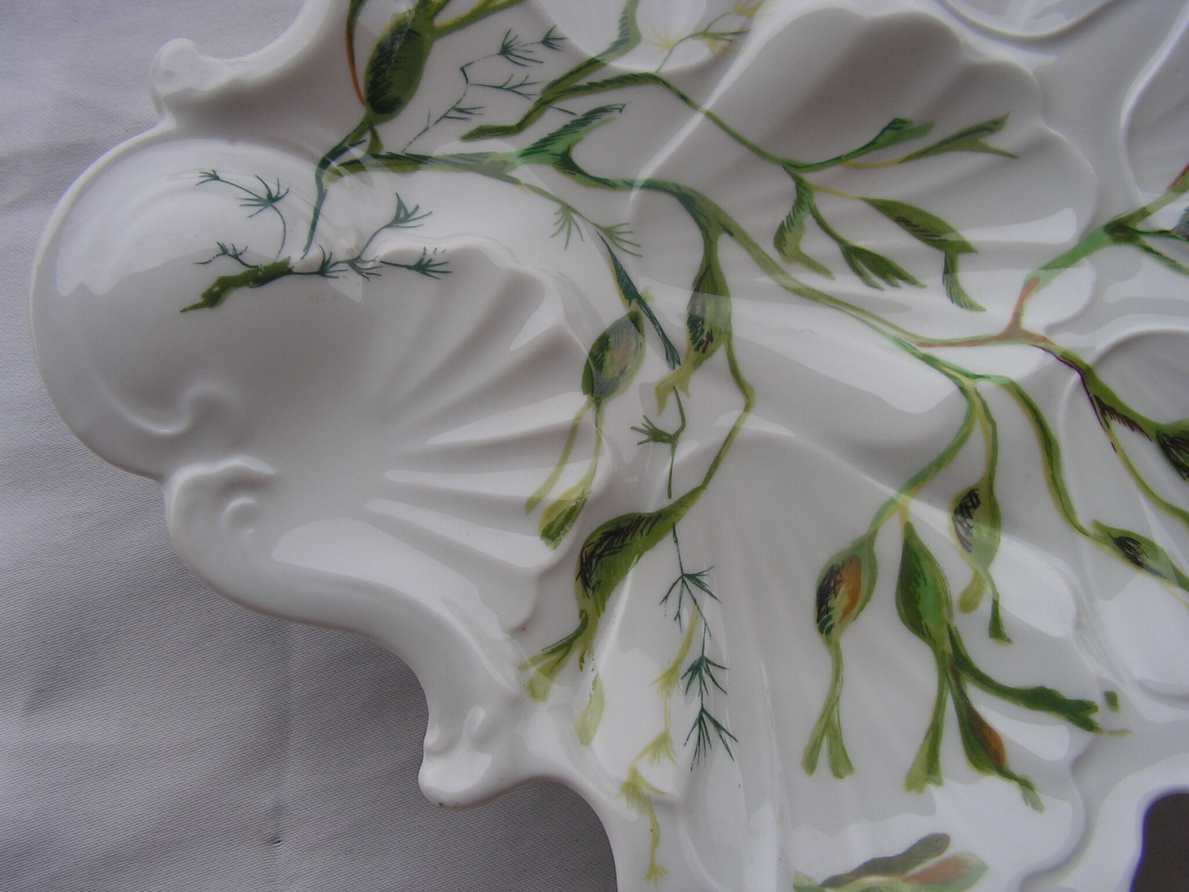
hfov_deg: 51.4
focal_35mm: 36
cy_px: 446
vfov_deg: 39.7
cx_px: 594
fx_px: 1237
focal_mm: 6
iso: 64
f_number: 3.2
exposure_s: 1/125
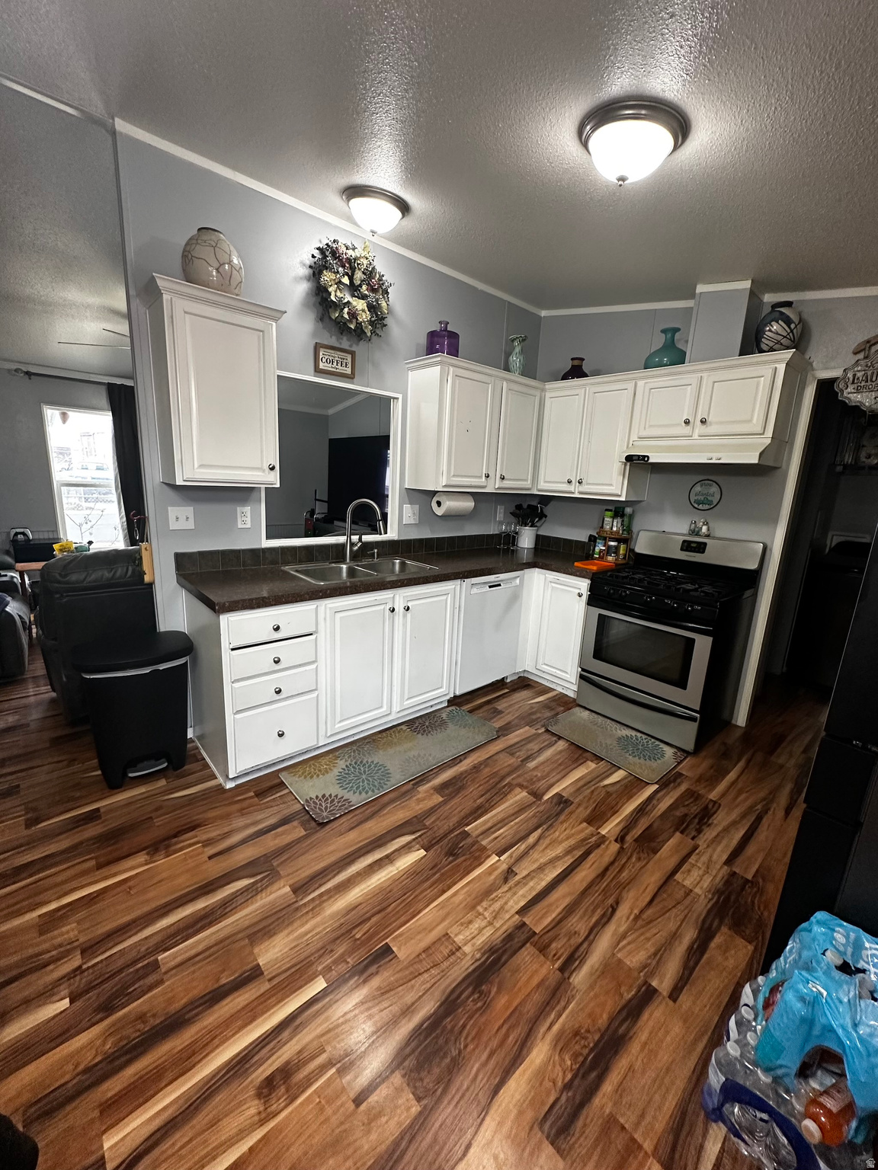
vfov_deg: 102.1
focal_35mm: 14
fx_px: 473
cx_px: 439
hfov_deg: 85.7
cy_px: 585
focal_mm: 2.22
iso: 250
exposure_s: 1/120
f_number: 2.2
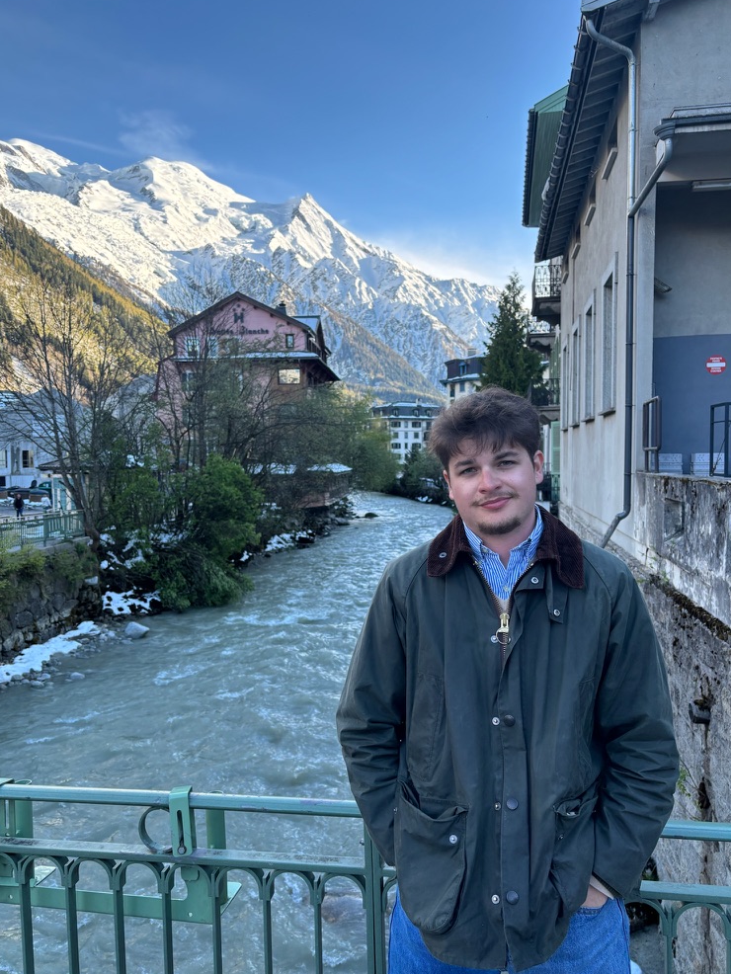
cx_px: 356
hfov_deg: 51.4
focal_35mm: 27
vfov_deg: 65.3
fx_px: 760
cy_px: 491
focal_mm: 5.96
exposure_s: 1/423
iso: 50
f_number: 1.6
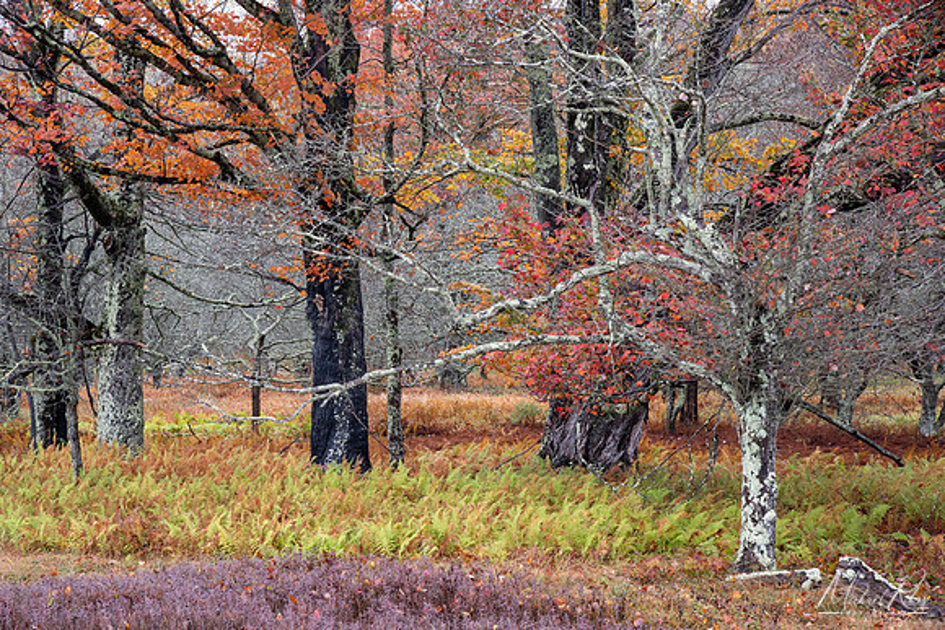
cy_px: 315
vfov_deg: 17.5
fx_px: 2048
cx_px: 472
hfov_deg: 26.0
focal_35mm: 78
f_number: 11
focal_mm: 78
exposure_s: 1/25
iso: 400
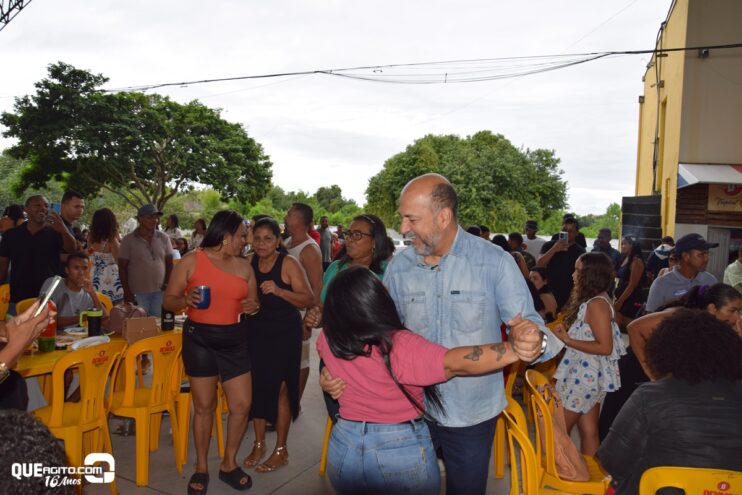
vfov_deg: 47.9
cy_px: 248
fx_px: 557
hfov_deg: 67.4
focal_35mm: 27
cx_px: 371
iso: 100
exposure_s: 1/160
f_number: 6.3
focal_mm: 18
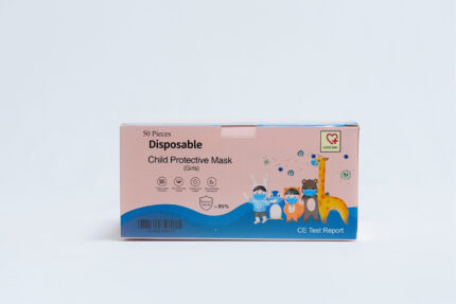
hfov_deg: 27.7
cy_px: 152
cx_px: 228
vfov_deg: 18.7
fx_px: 925
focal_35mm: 73
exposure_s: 1/125
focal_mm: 49
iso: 3200
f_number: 11
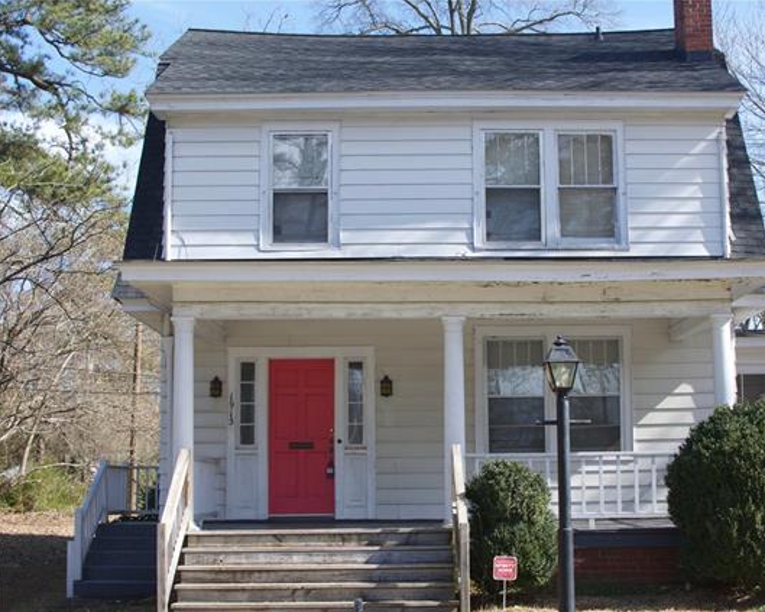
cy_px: 307
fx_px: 1348
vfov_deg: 25.6
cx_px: 460
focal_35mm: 60
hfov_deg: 31.6
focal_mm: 35
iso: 100
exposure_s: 1/160
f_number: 6.3
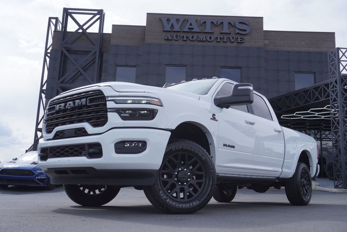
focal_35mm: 34
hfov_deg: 55.1
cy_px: 116
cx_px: 174
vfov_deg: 38.4
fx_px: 333
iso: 100
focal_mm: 23
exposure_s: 1/250
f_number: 8
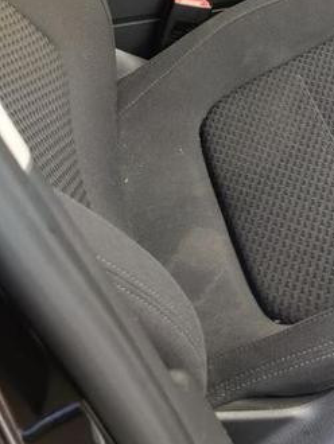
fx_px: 912
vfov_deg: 24.4
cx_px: 438
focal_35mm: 71
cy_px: -112
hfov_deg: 19.1
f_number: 1.7
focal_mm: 4.77
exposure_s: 1/100
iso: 129
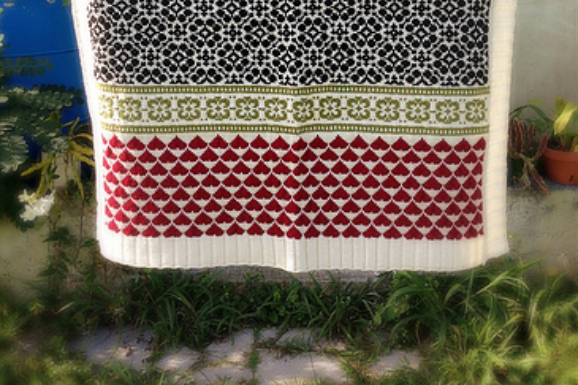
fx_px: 754
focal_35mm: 47
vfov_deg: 27.5
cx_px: 283
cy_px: 30
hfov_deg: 41.9
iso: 50
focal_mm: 4.13
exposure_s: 1/328
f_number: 2.4
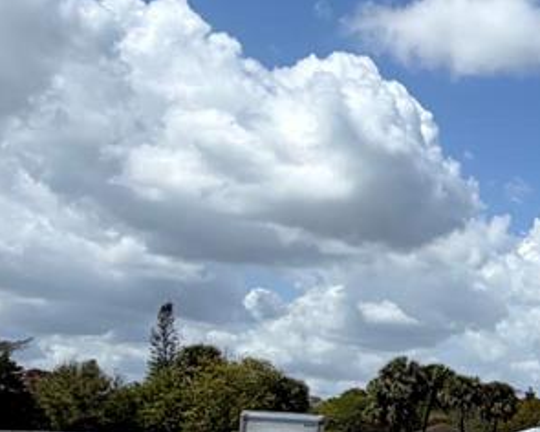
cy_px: 306
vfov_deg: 20.6
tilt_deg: +5.9
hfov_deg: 22.0
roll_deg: -3.7
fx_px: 1183
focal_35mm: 74
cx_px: 772
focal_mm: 2.22
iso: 20
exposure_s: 1/1613
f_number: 2.2
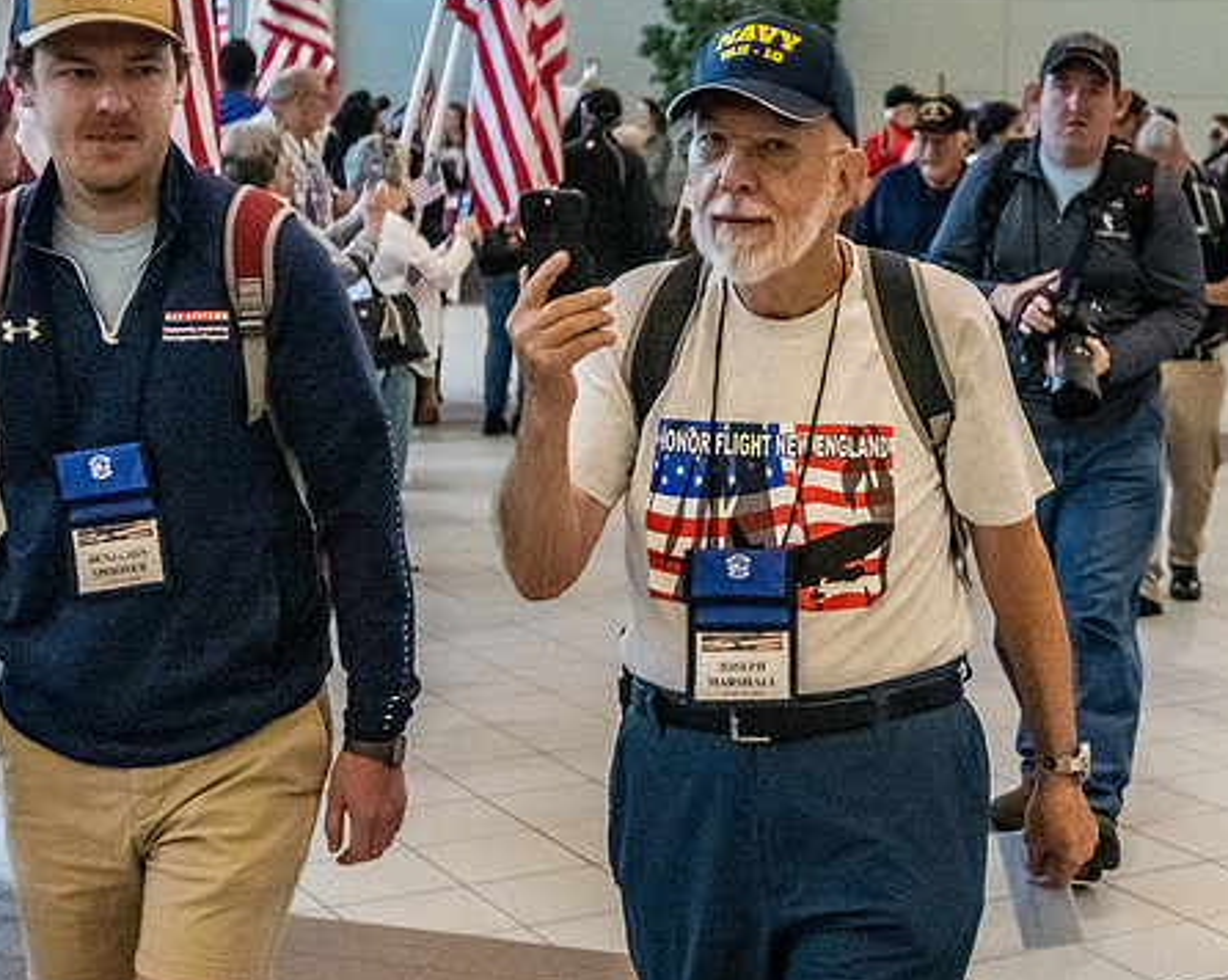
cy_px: 341
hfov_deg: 26.3
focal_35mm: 72
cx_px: 822
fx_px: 2614
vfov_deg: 21.2
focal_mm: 30
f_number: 2.8
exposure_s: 1/2000
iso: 12800
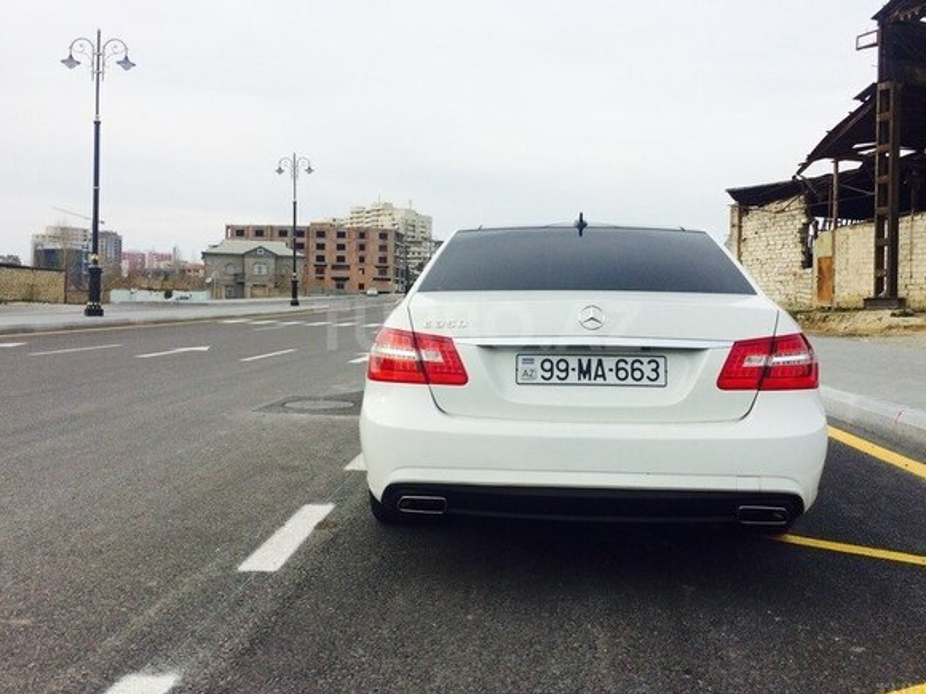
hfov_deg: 55.3
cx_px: 477
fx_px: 883
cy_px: 326
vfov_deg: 42.9
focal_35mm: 33
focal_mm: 4.15
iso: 32
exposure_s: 1/1244
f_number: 2.2
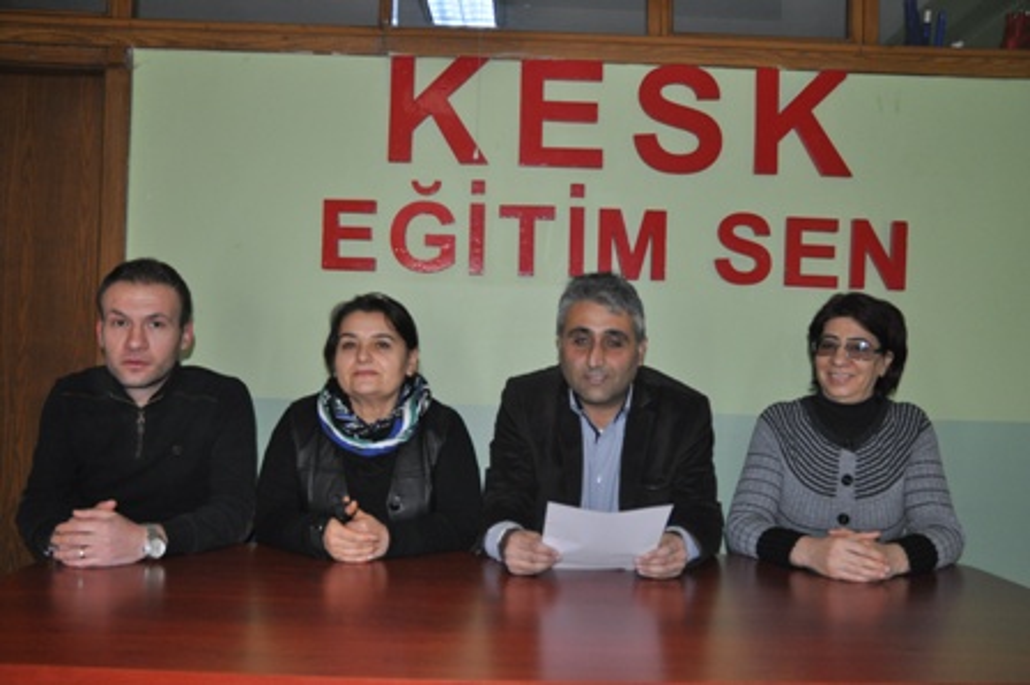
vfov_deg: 36.8
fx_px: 1029
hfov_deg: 53.2
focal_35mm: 36
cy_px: 342
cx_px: 515
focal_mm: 24
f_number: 3.8
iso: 800
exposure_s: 1/60
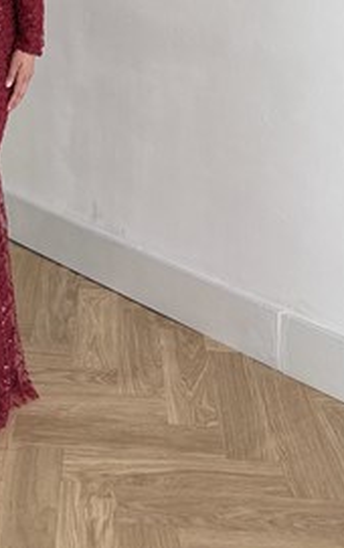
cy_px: 17
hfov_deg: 24.0
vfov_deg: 36.7
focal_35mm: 50
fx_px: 748
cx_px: -47
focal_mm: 6.76
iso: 64
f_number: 1.78
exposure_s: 1/273
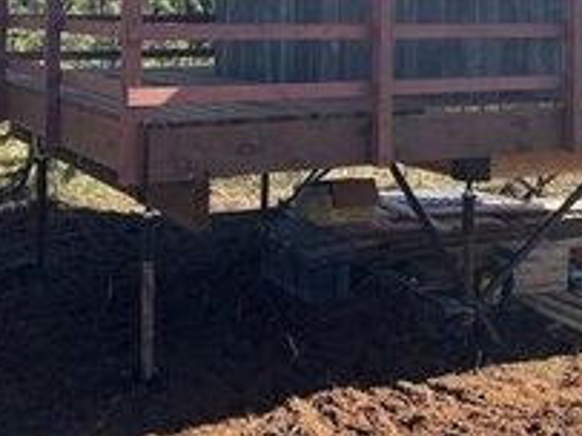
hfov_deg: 30.1
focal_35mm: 64
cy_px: -13
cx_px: 378
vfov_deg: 22.0
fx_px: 1075
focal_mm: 5.7
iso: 50
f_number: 1.5
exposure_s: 1/1669
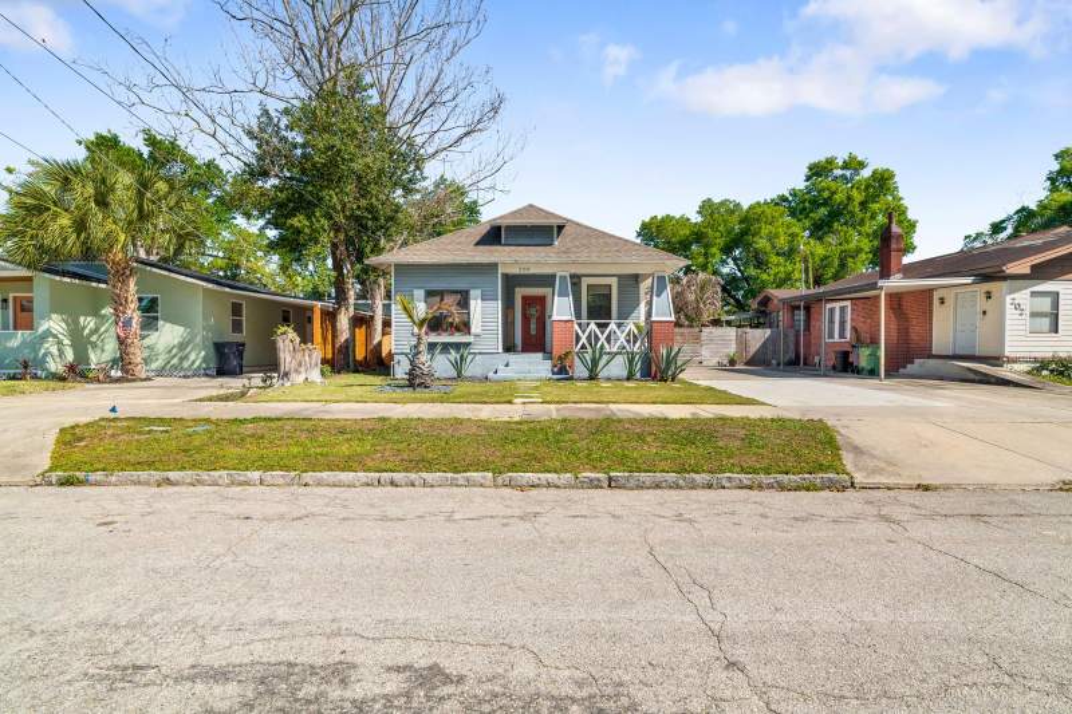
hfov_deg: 90.0
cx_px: 536
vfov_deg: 67.4
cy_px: 357
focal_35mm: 18
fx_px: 536
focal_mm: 18
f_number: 9
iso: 200
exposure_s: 1/125
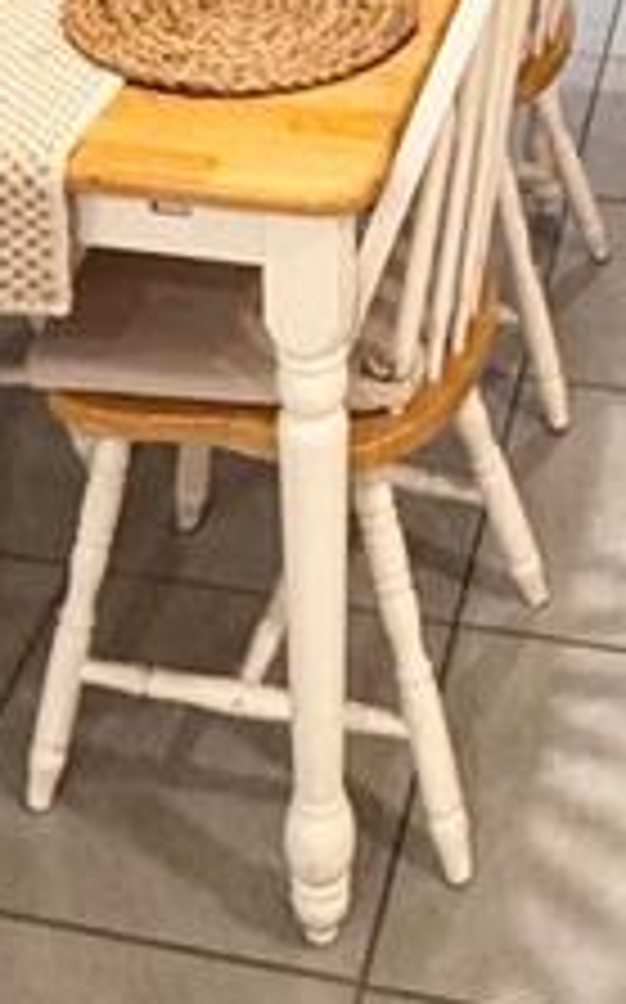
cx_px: 383
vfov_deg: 19.3
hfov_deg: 16.3
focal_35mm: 80
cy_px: -815
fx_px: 2188
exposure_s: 1/60
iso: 250
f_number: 2.2
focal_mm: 2.22
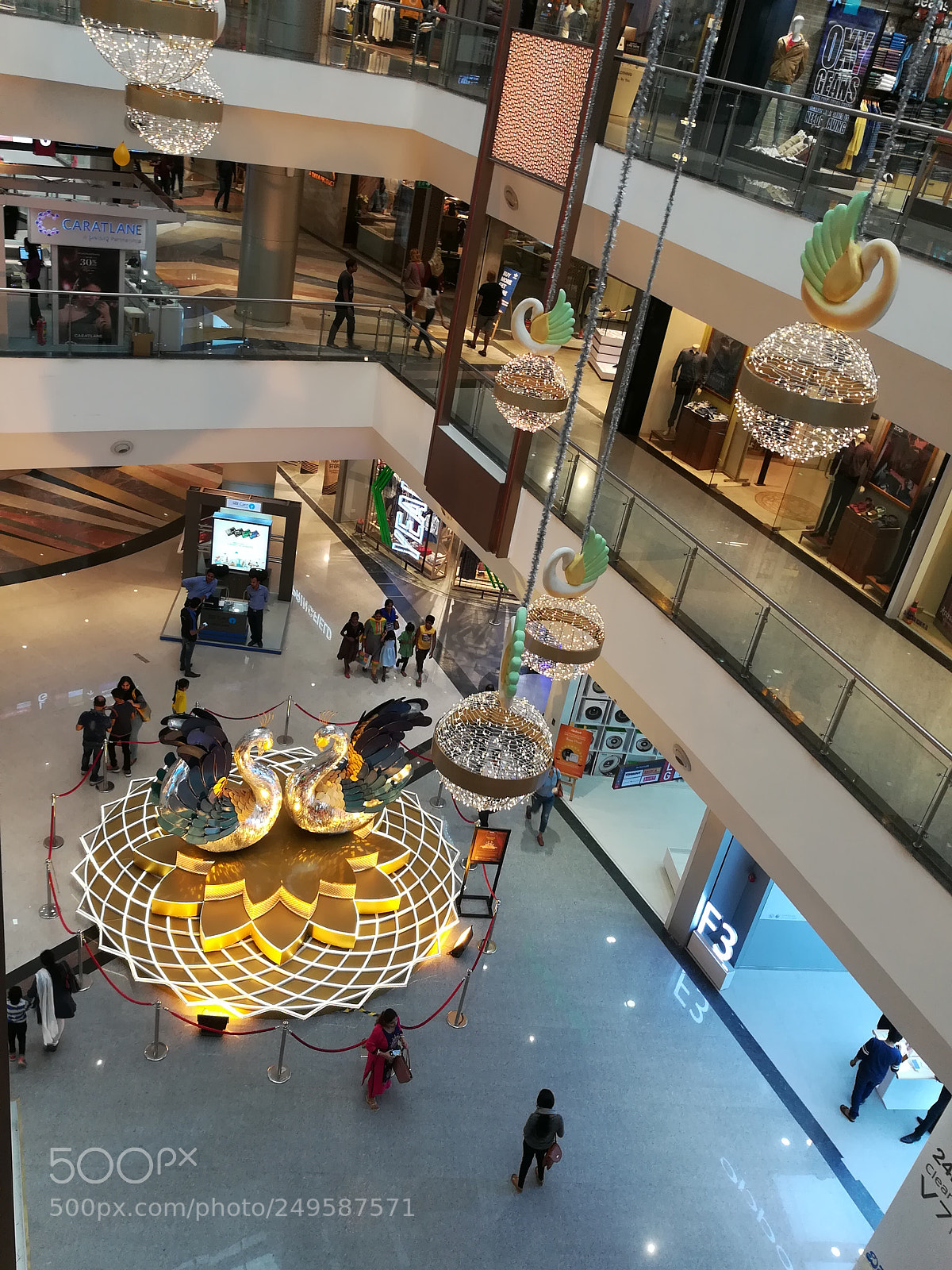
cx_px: 476
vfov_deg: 63.4
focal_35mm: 28
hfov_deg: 49.7
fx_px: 1027
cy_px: 635
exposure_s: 1/33.3
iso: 80
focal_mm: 3.83
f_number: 2.2
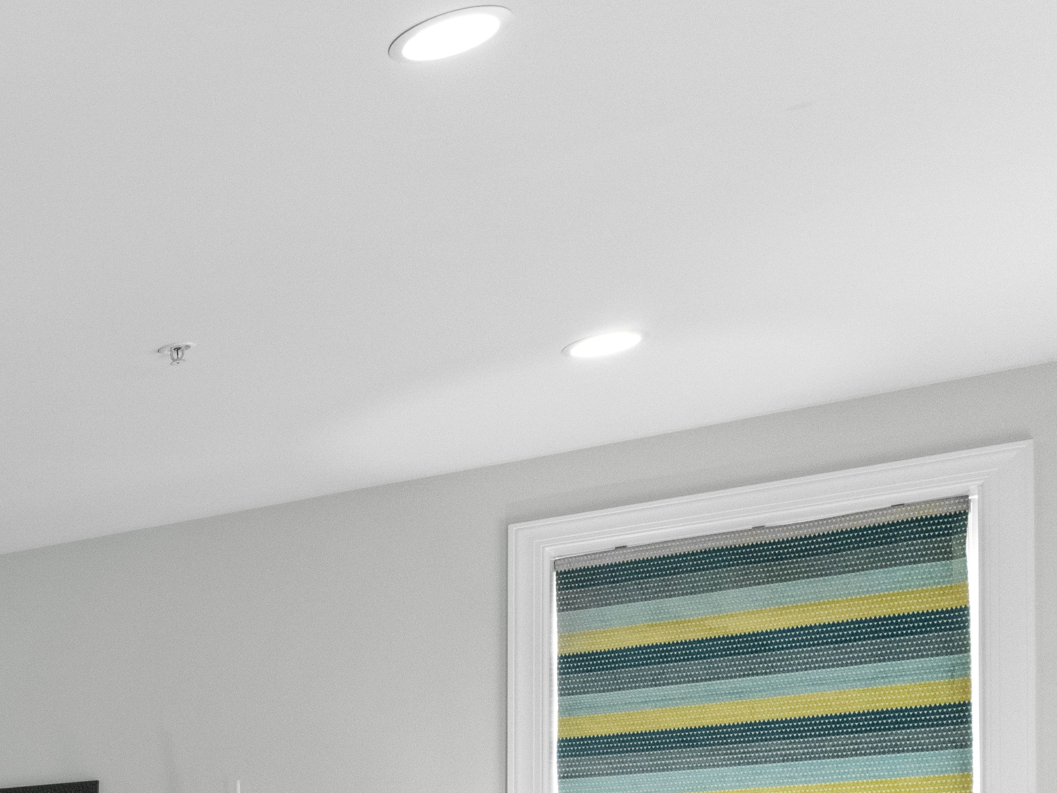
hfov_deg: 22.0
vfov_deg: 24.2
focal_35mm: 54
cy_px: 980
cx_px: -839
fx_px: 1651
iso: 3200
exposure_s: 1/8
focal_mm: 15.6
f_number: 11
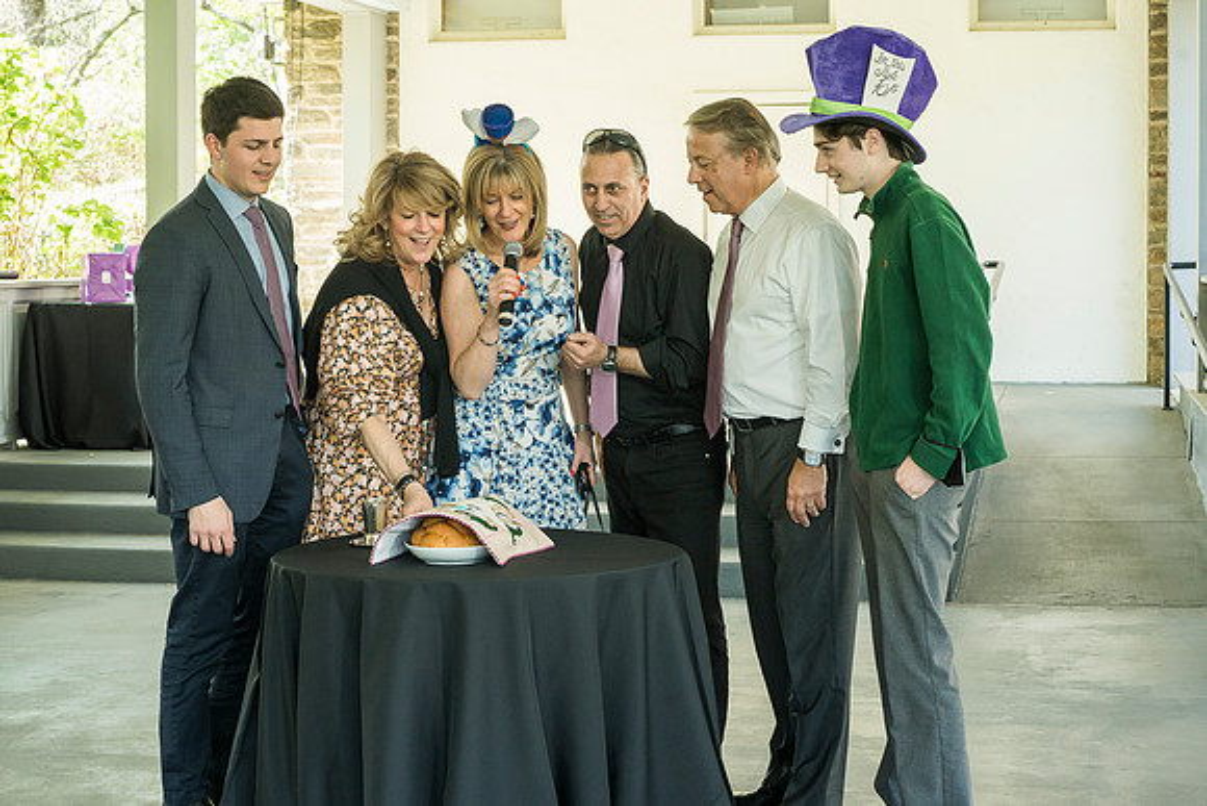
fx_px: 2347
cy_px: 403
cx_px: 604
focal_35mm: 70
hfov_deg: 28.8
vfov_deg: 19.5
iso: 1600
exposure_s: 1/125
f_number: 8
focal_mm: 70
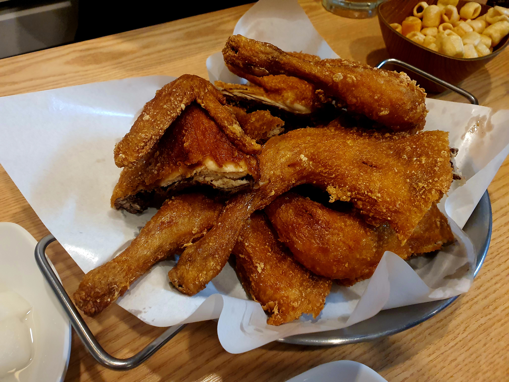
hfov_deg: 67.3
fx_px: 382
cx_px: 254
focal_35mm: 26
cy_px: 191
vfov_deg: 53.1
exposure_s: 1/40
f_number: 2.4
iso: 500
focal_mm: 4.3
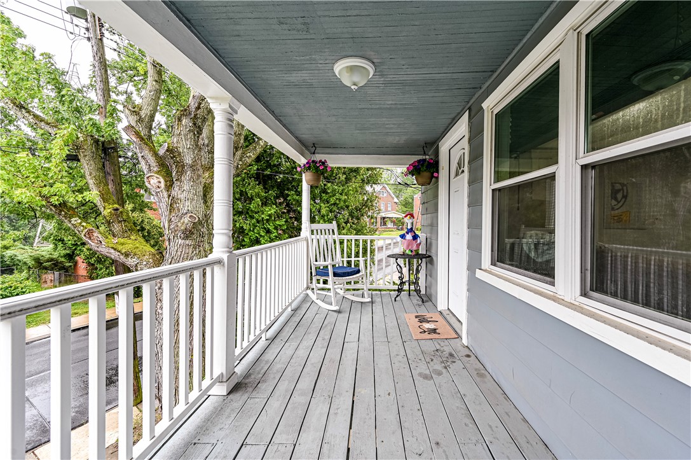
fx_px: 269
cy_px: 230
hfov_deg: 104.3
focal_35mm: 14
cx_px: 346
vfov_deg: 81.1
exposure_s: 1/8
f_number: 8
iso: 100
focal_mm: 14
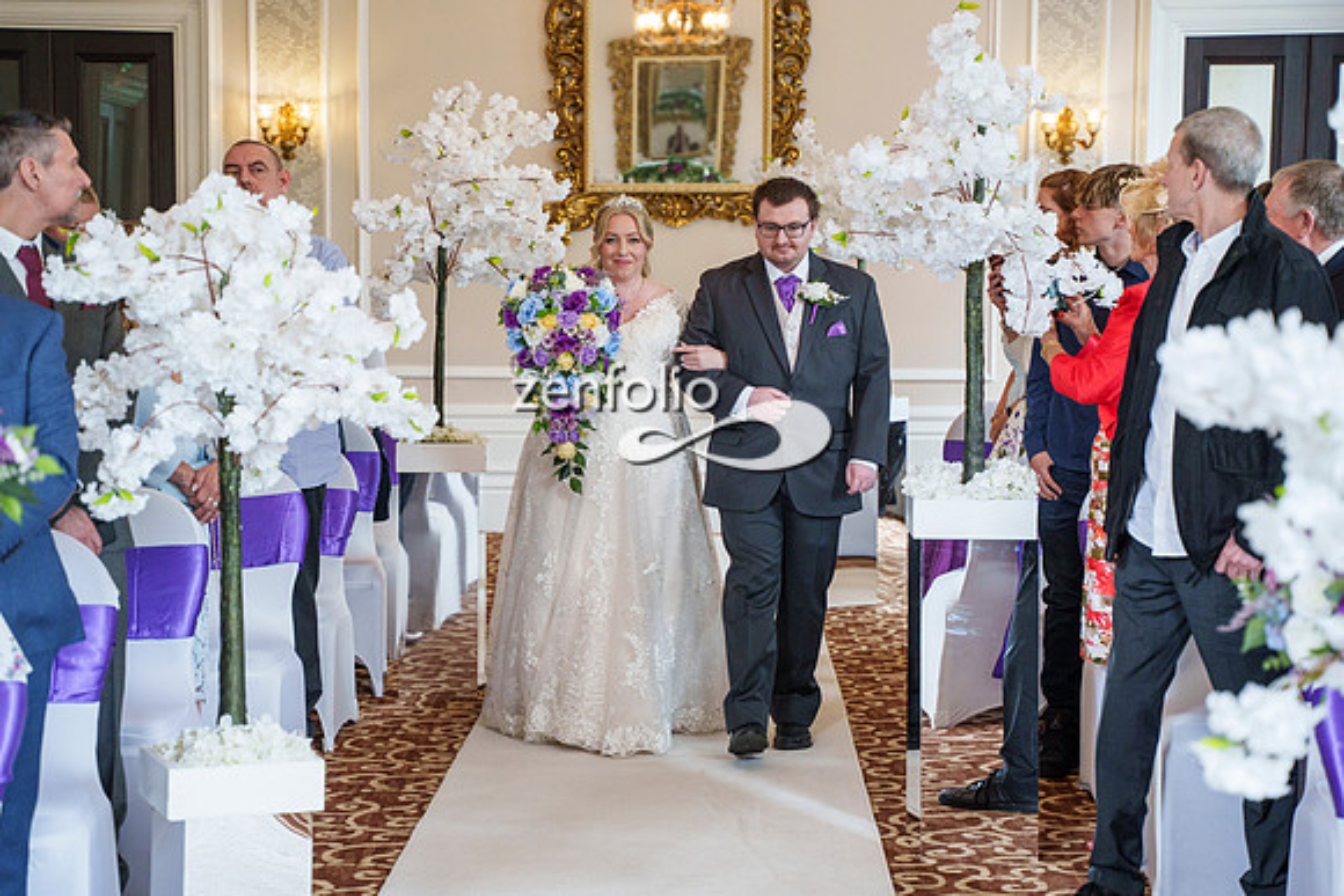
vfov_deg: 17.5
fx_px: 2917
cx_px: 672
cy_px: 448
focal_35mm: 78
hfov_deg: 25.9
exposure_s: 1/250
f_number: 4
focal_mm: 75
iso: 1600
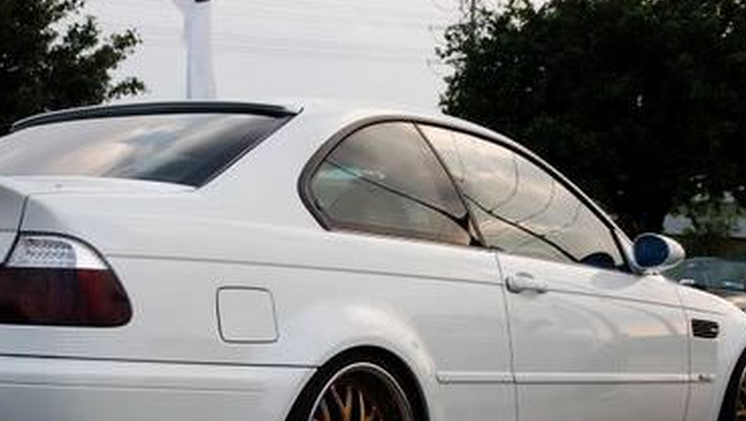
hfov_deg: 26.6
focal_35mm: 79
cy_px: 255
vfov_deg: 15.3
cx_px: 208
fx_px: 1562
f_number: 5
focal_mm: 29
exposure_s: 1/250
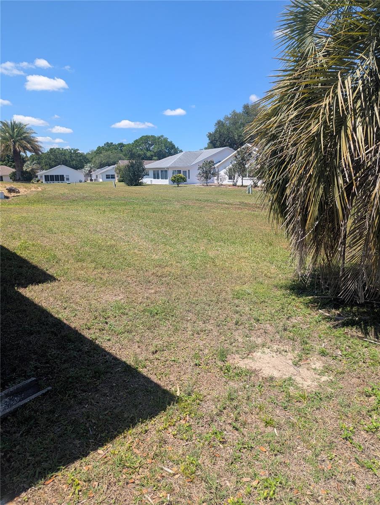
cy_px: 252
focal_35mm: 24
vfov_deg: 71.5
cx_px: 190
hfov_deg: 56.9
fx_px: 351
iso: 44
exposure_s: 1/1618
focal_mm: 6.81
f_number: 1.85
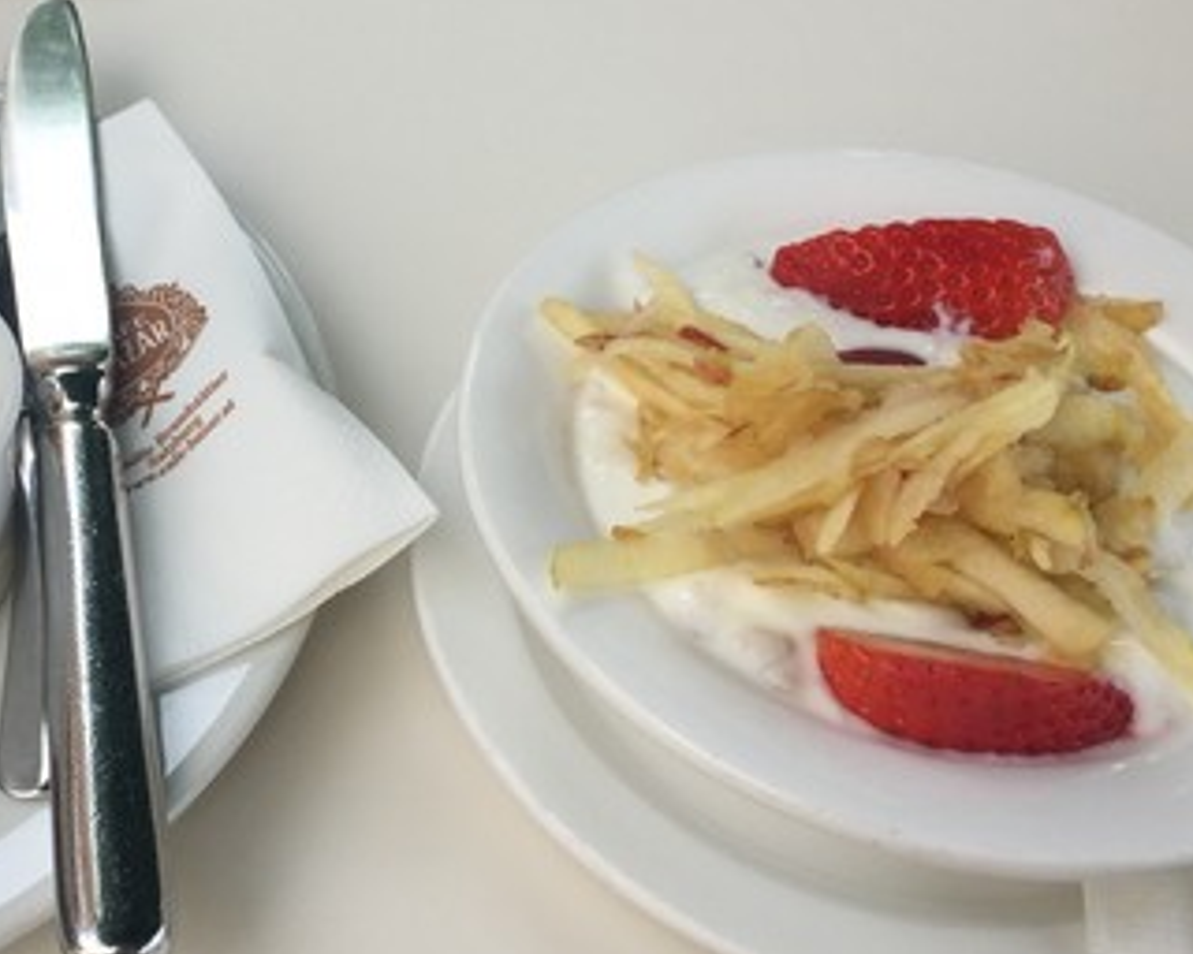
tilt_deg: -46.9
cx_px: 261
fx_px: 1871
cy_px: 395
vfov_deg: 28.6
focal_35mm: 53
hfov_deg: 34.4
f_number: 2.2
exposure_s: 1/549
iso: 32
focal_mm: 4.15
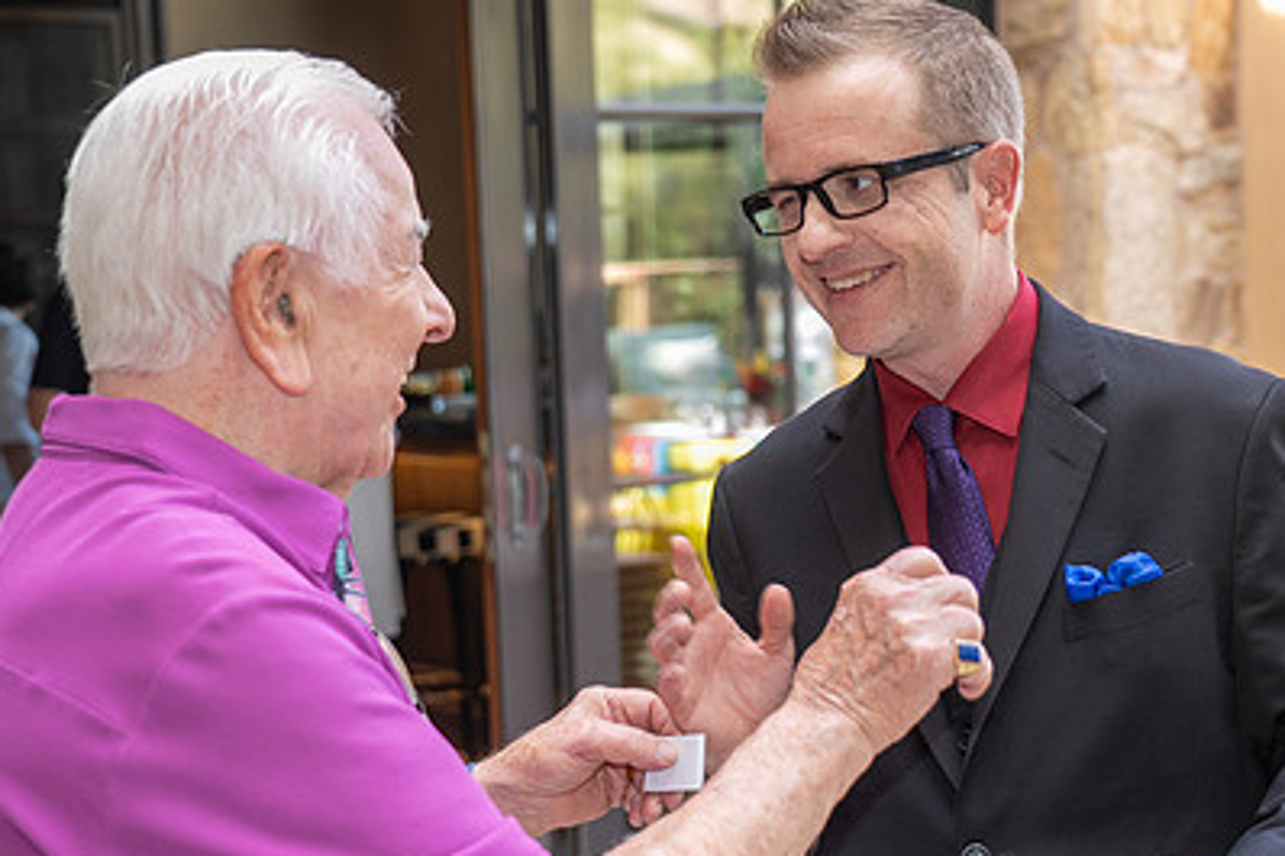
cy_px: 493
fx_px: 2497
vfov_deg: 19.4
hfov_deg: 28.8
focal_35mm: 70
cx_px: 710
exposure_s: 1/160
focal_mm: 48
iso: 400
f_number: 4
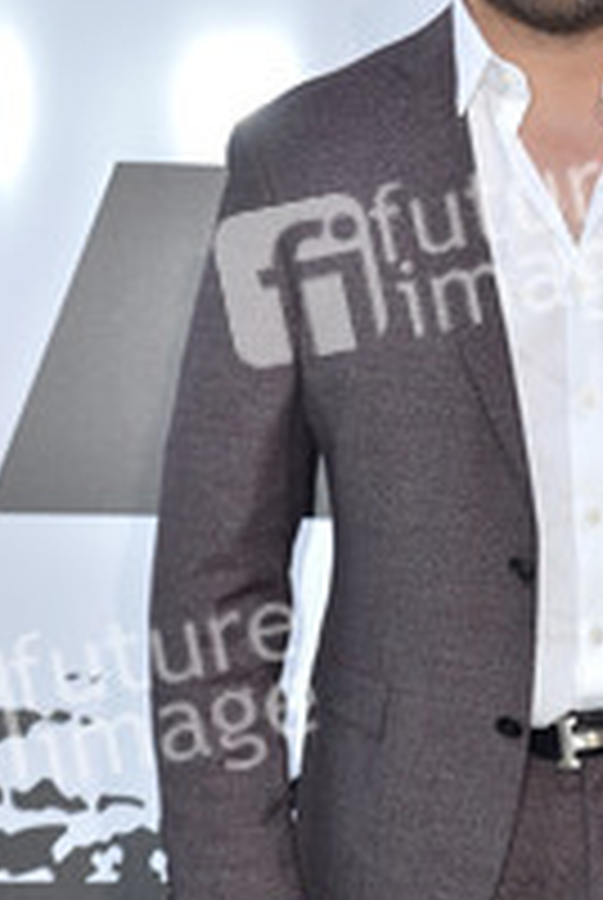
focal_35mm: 140
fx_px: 3505
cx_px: 578
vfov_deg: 14.6
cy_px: 486
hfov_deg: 9.8
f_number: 6.3
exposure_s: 1/250
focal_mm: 70
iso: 250
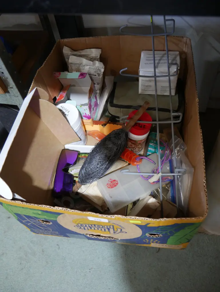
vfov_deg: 59.9
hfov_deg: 46.8
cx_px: 110
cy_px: 146
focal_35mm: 30
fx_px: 254
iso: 640
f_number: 3.6
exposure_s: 1/60
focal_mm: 15
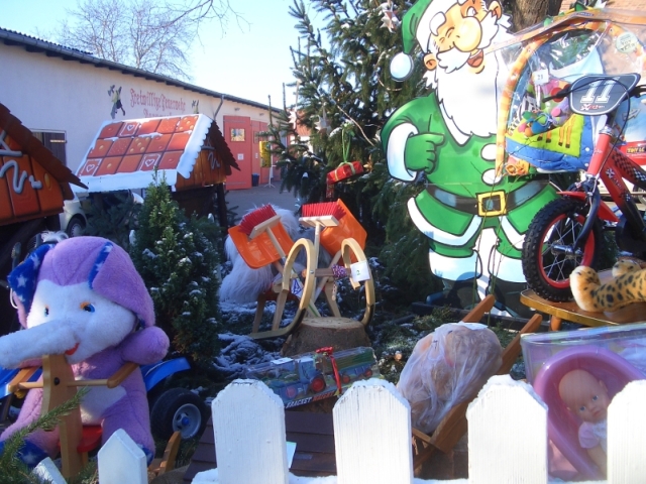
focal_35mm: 35
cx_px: 323
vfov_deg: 40.7
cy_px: 242
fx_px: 653
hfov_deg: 52.6
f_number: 4.3
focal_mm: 5.8
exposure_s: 1/160
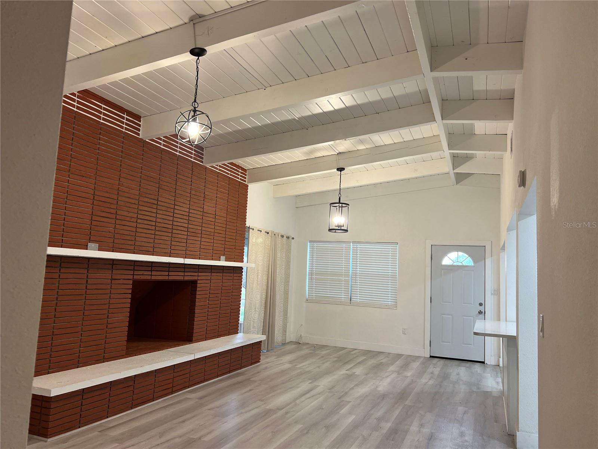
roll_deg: -2.9
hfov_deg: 67.3
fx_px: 449
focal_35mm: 26
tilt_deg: +5.0
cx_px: 299
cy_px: 224
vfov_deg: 53.1
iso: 125
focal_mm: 5.7
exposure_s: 1/120
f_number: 1.5
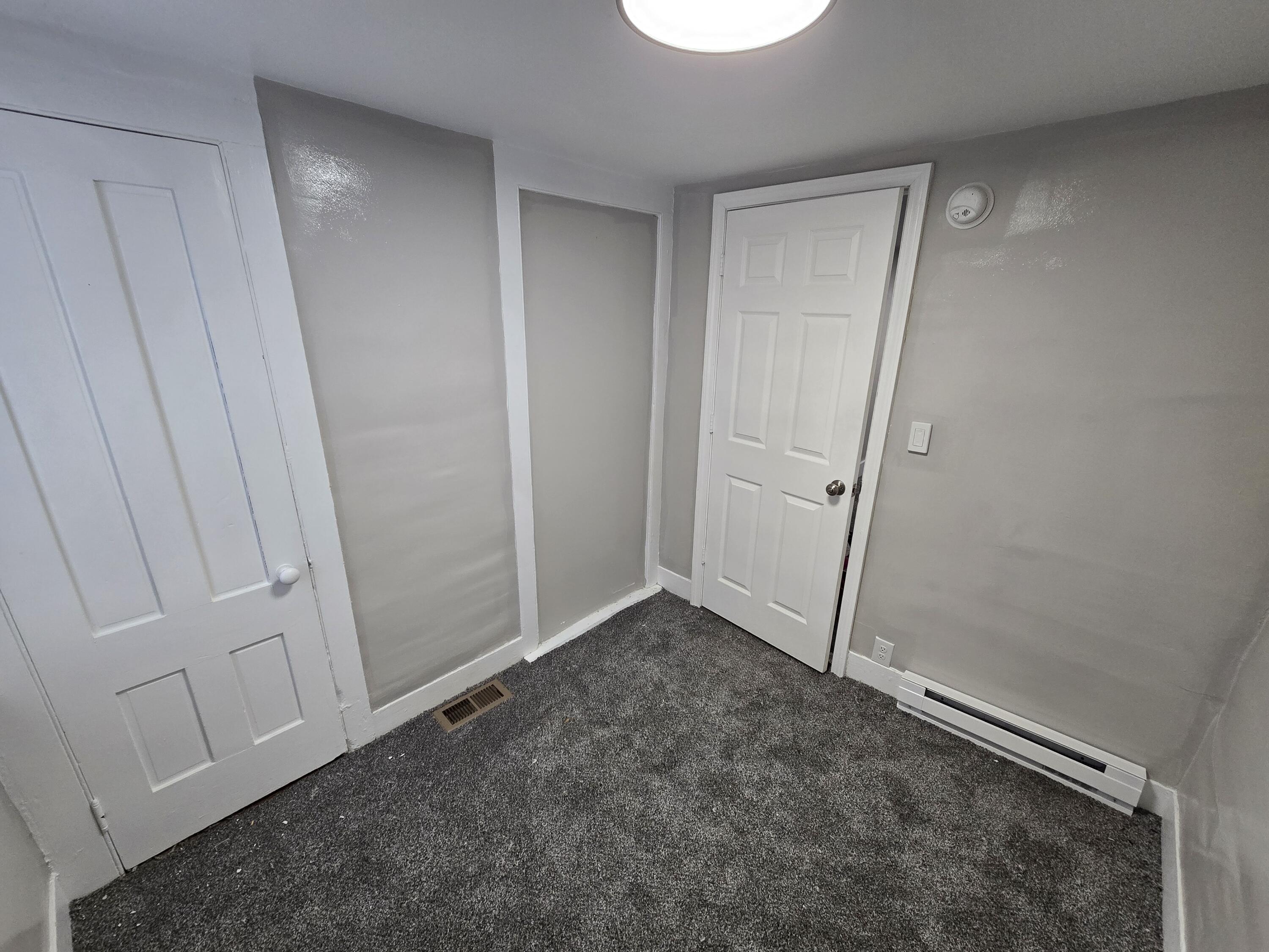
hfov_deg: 106.2
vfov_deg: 89.9
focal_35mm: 13
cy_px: 476
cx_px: 634
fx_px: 477
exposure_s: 1/60
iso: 200
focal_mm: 2.2
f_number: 2.2
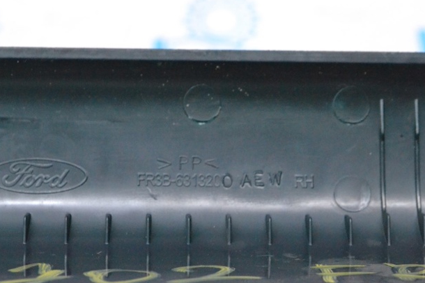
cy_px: 142
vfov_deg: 15.8
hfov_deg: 23.5
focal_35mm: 87
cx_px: 208
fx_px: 1021
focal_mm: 55
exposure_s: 1/160
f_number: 9
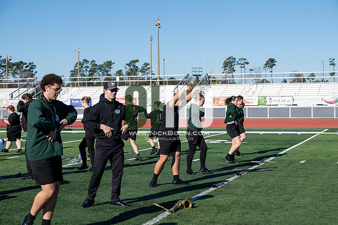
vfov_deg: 19.5
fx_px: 657
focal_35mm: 70
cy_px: 112
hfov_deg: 28.8
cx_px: 169
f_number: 5
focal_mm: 70
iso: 250
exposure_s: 1/2000
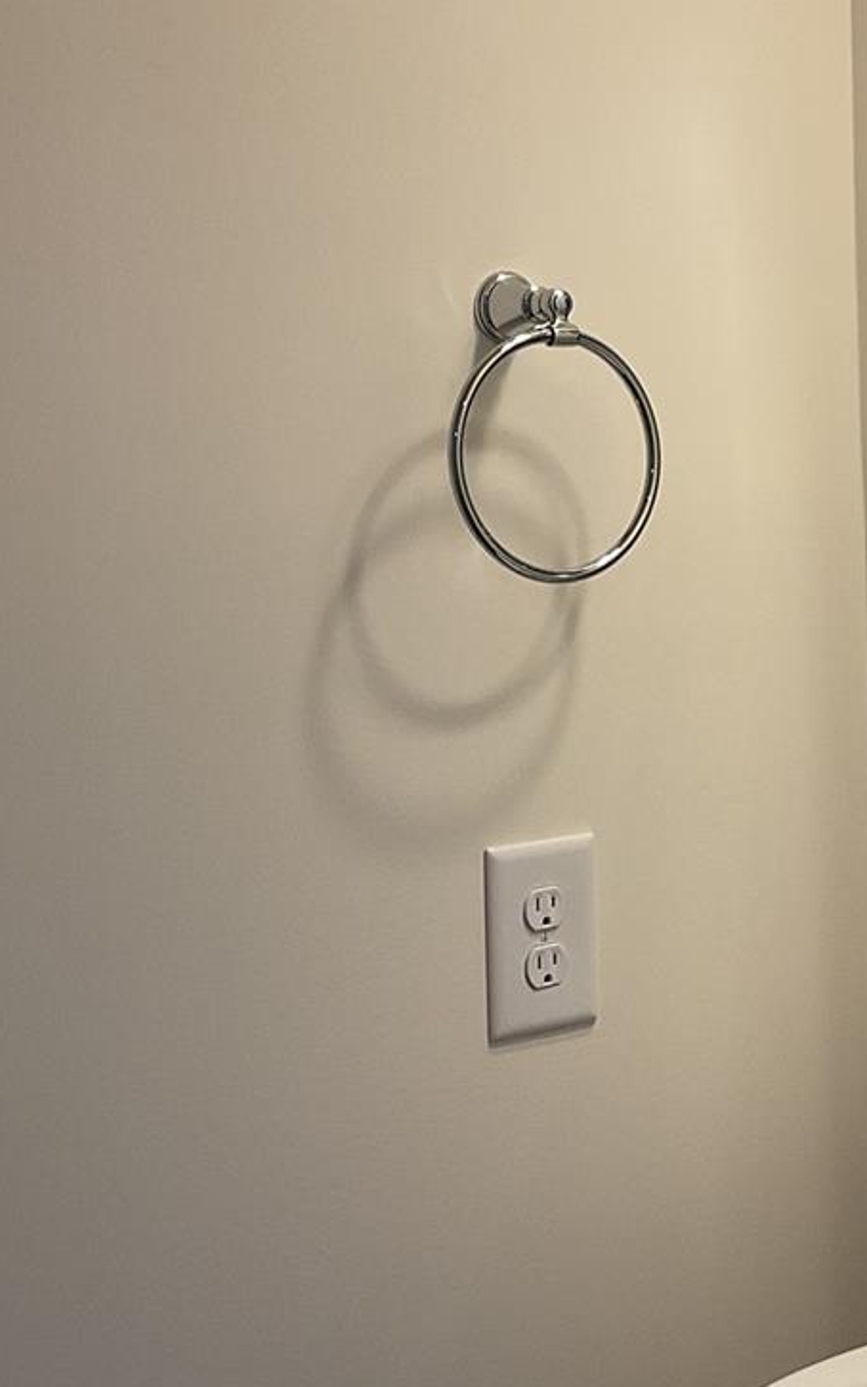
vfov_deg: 31.5
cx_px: 728
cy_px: 581
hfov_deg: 19.7
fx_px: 2456
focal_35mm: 65
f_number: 1.8
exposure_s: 1/120
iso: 32
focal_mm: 3
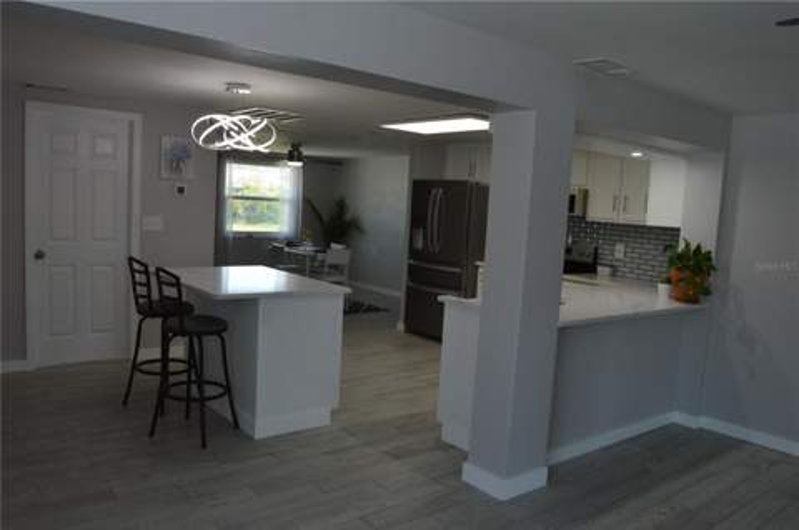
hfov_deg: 67.5
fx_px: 598
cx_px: 400
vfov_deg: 47.7
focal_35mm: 27
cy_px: 265
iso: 400
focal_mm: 18
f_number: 5.6
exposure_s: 1/125
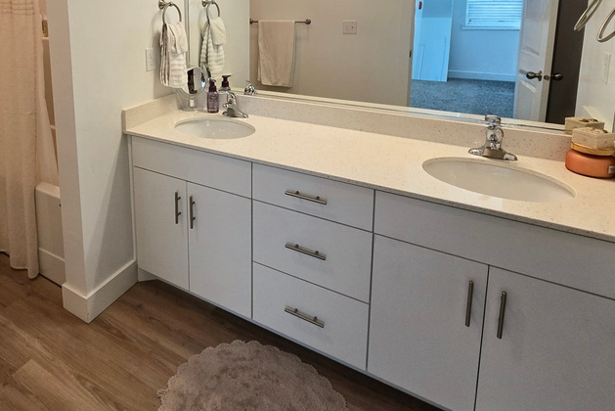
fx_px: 376
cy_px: 78
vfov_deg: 53.2
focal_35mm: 22
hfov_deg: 74.4
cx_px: 175
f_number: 2.2
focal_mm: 2.2
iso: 64
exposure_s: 1/120
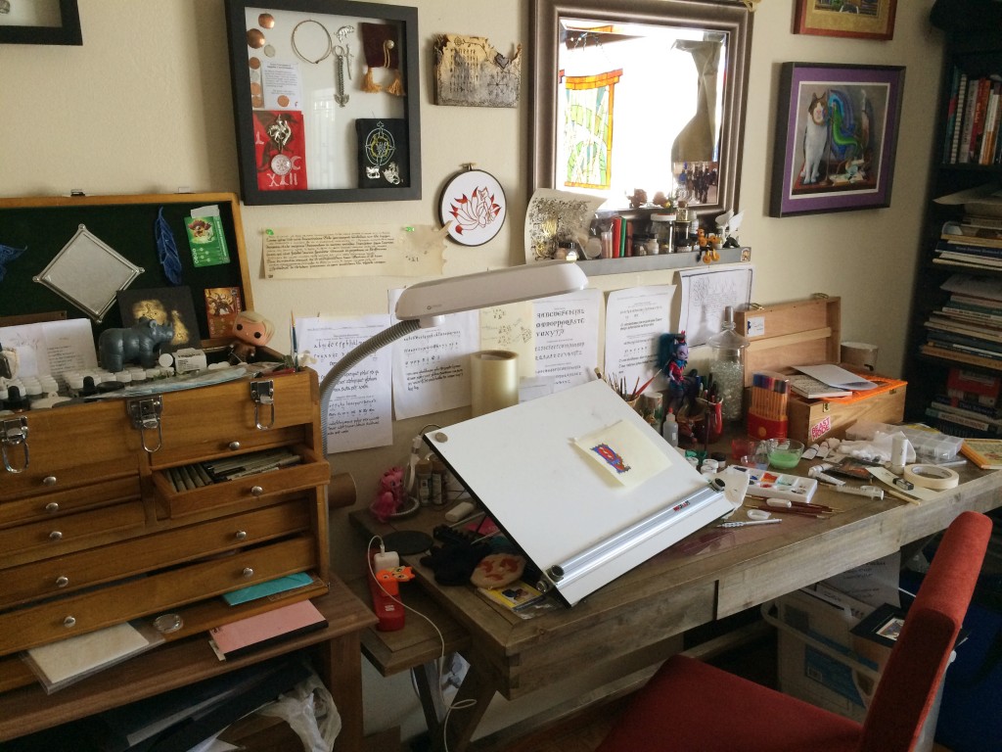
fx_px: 839
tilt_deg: -14.9
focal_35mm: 29
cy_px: 376
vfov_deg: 48.2
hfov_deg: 61.7
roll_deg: +0.5
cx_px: 501
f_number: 2.2
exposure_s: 1/30
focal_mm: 4.15
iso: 64
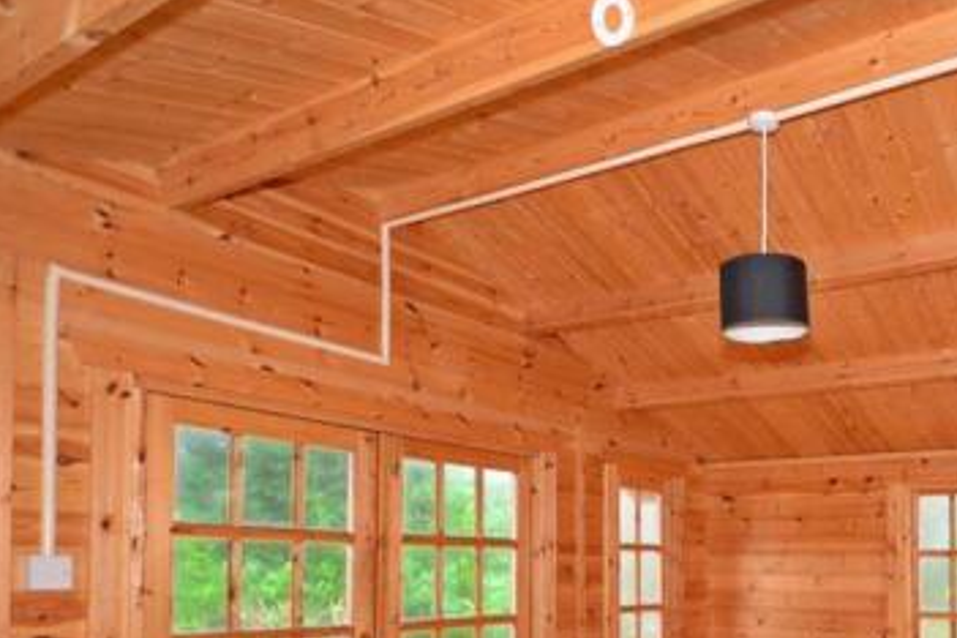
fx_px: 744
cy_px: 525
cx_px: 780
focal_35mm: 28
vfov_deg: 43.8
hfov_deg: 59.7
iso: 200
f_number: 5
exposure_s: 1/2.5
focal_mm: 10
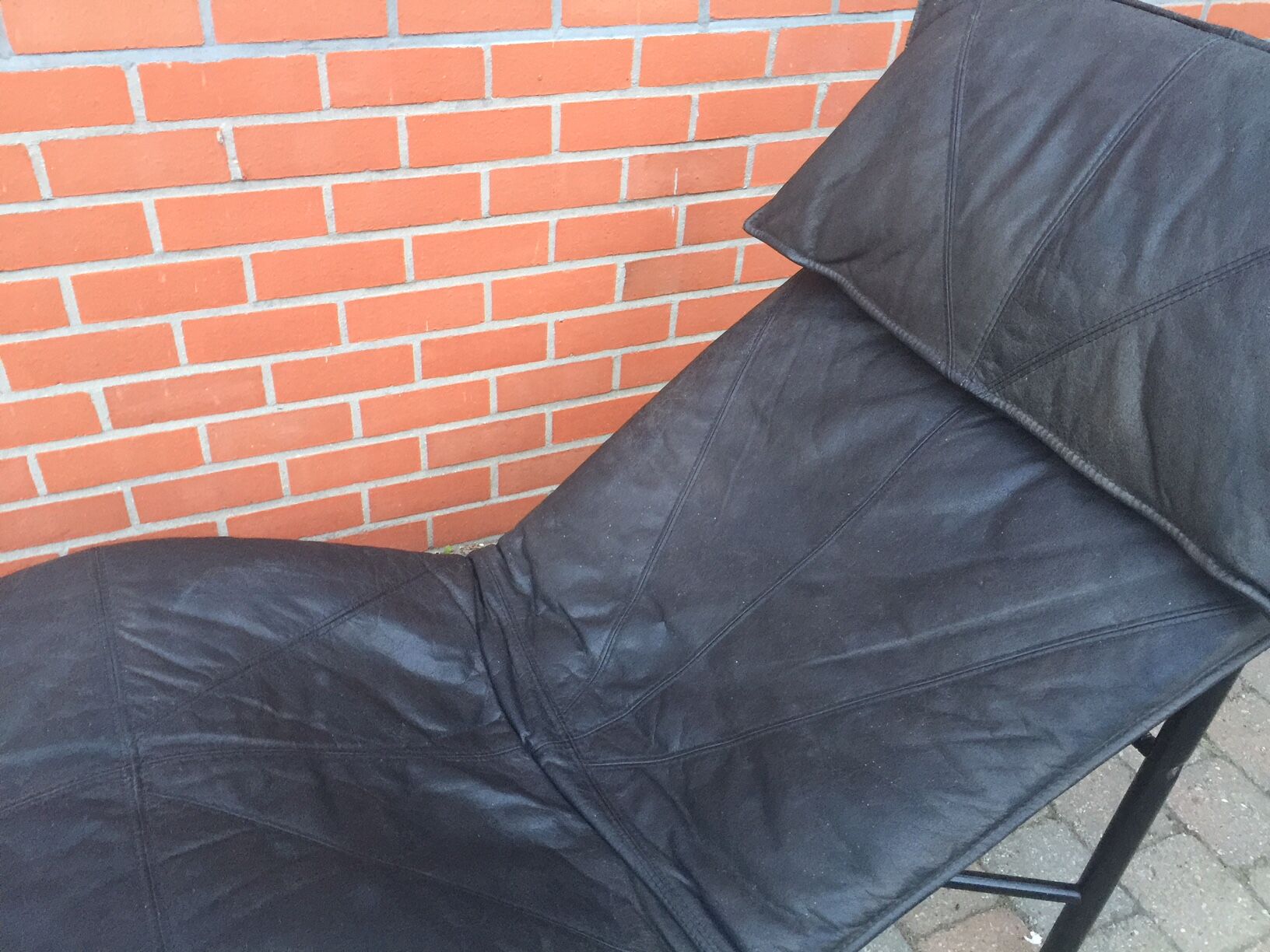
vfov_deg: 48.2
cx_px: 635
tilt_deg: -37.3
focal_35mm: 29
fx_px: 1064
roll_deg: -5.3
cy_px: 476
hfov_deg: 61.7
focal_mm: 4.15
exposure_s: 1/17
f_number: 2.2
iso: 160
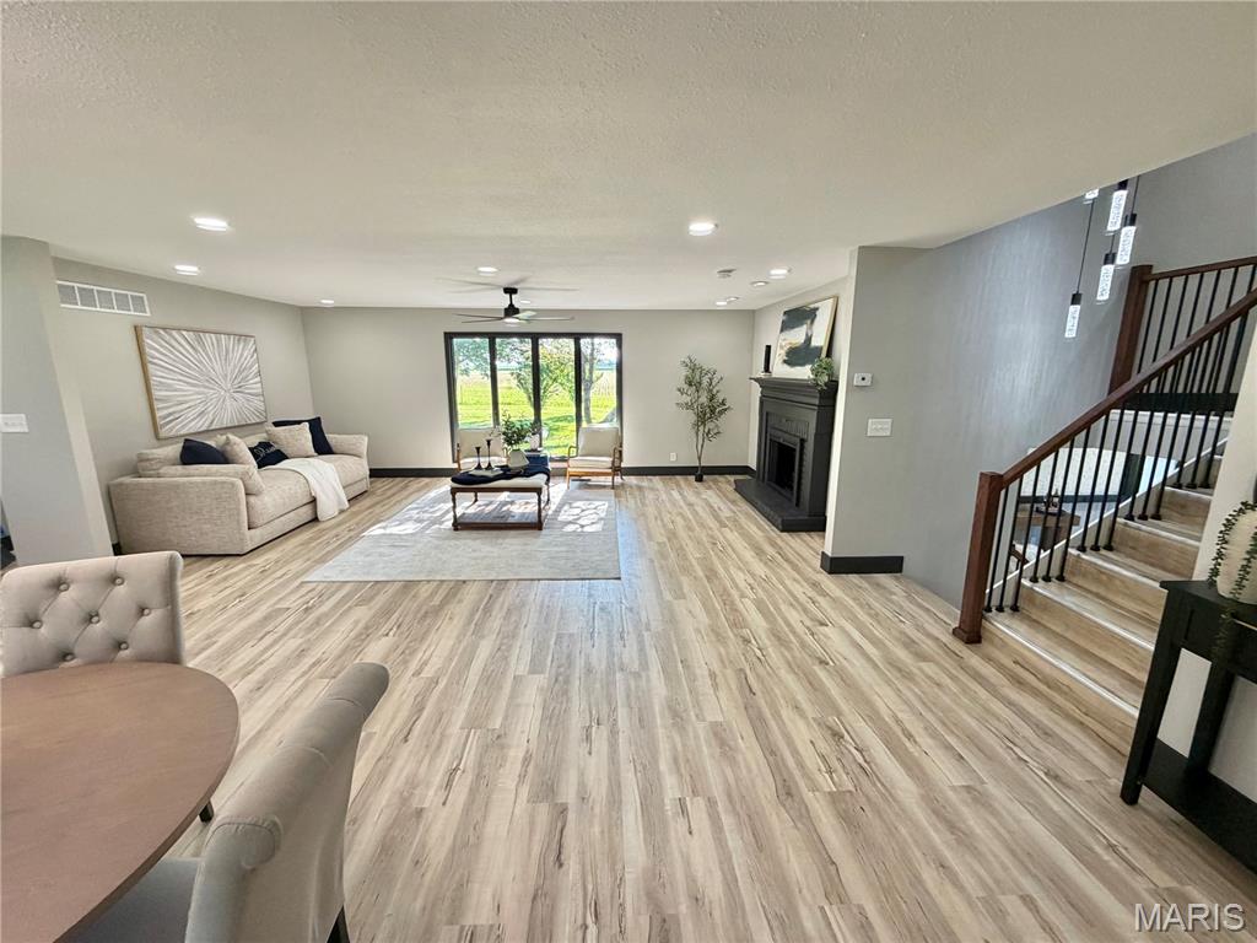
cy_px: 472
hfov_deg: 102.1
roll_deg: -0.2
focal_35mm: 14
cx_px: 628
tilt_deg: -11.0
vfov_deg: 85.7
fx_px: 508
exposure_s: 1/121
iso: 200
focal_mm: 2.22
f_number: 2.2
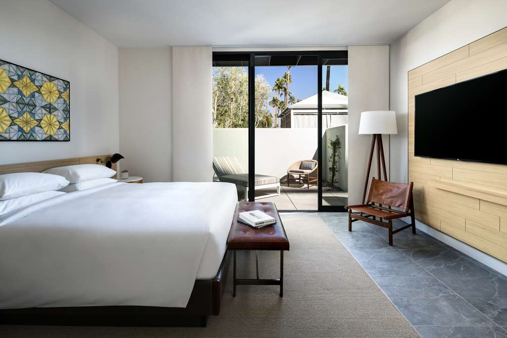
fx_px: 239
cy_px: 169
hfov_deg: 93.3
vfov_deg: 70.5
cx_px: 254
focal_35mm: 17
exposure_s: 1/2.5
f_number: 11
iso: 160
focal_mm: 17
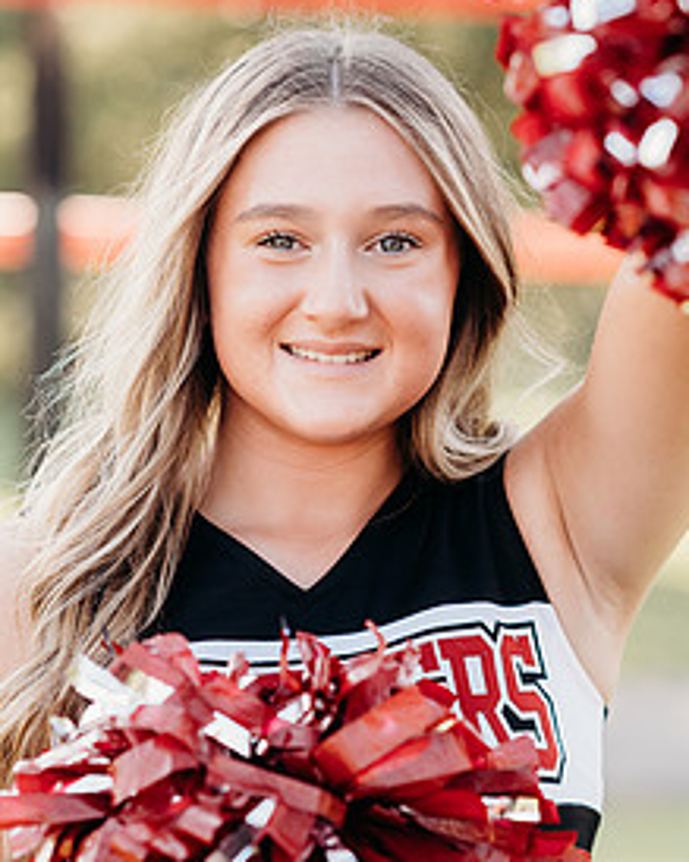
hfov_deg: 11.8
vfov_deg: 14.7
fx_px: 3341
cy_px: 362
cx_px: 337
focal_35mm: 131
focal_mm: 85
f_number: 2.8
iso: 200
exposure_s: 1/500
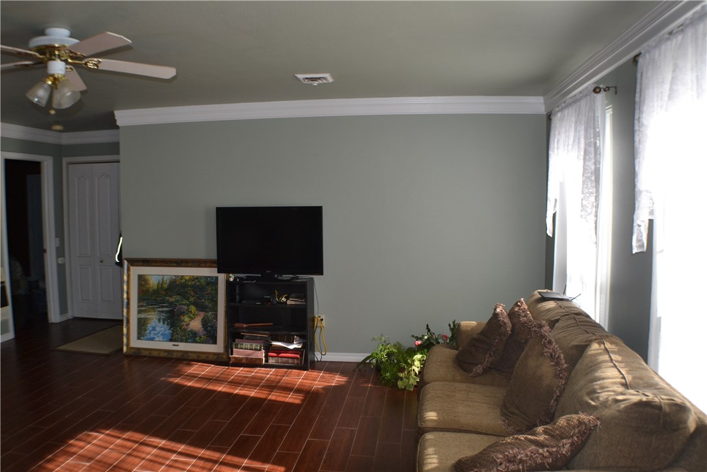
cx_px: 354
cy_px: 236
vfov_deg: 36.9
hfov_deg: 53.1
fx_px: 707
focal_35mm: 36
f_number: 4
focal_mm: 24
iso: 250
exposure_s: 1/125
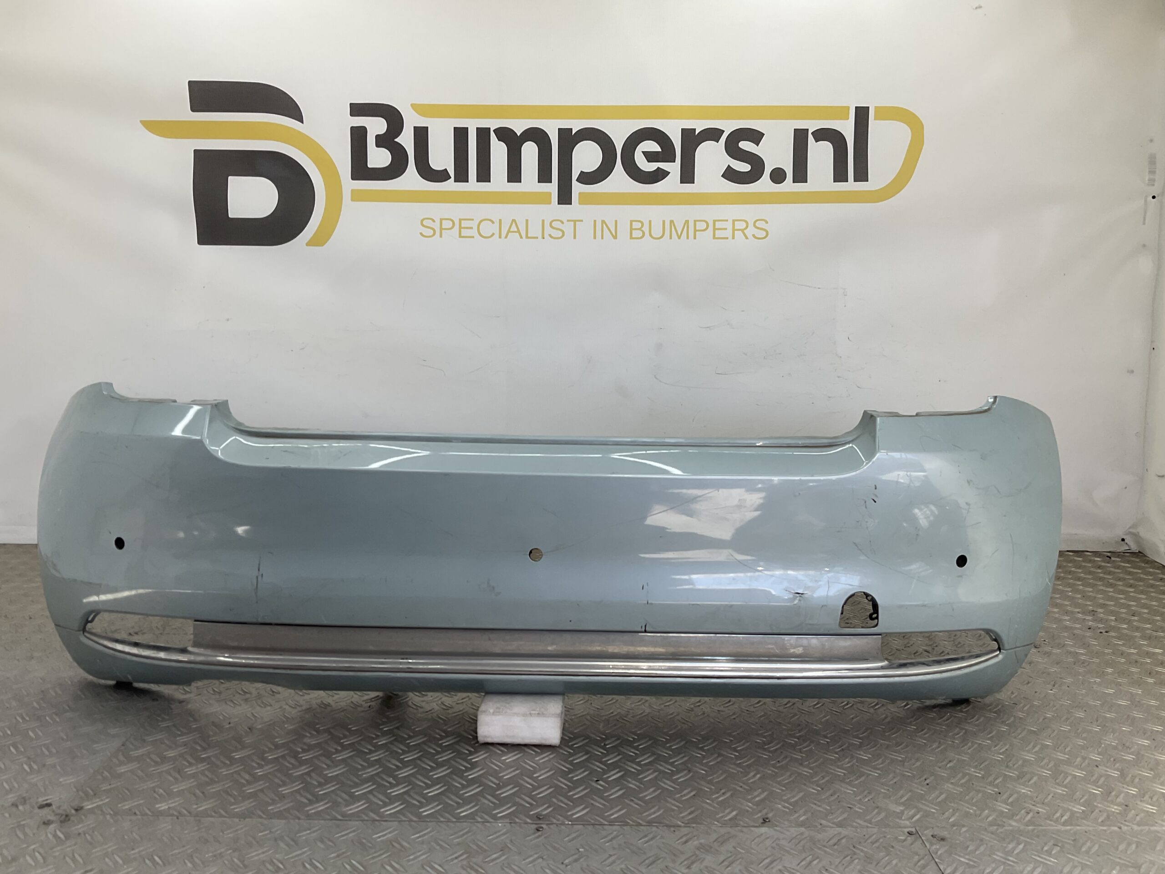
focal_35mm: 29
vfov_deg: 48.2
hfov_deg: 61.7
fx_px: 976
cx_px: 582
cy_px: 437
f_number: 1.8
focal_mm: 3
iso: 16
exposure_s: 1/270
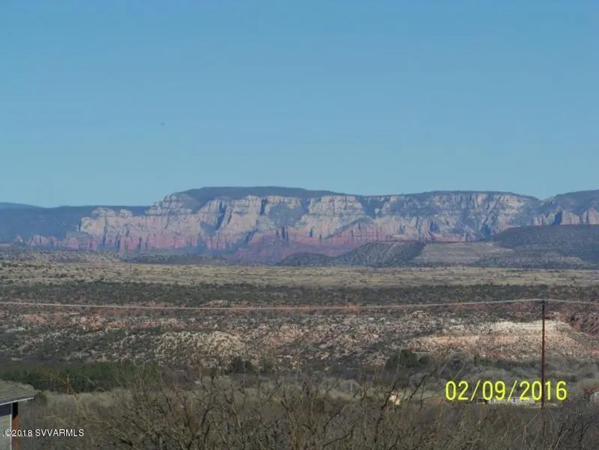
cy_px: 225
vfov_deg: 6.7
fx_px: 3842
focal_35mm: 222
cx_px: 300
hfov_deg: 8.9
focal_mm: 35.7
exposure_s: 1/1000
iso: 69
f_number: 5
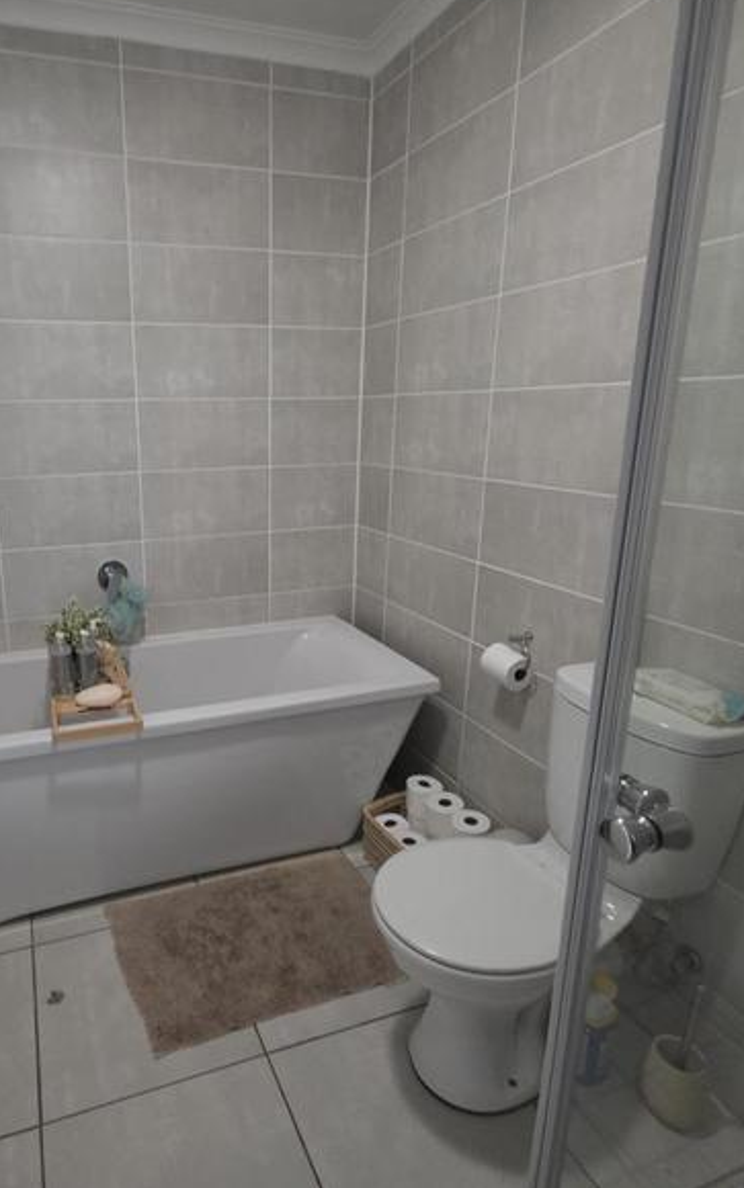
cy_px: 584
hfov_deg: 60.2
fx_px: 616
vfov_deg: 88.0
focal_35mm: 19
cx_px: 225
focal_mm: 2.2
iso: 1000
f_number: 1.9
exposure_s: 1/33.3
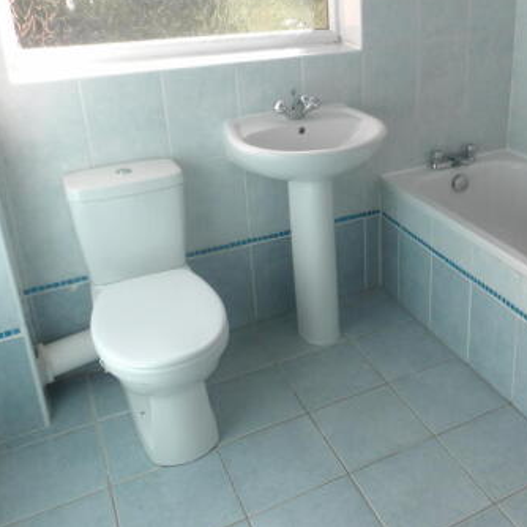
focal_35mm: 37
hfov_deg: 43.3
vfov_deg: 44.4
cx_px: 403
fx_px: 637
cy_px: 185
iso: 100
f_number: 4.1
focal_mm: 4.3
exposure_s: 1/98
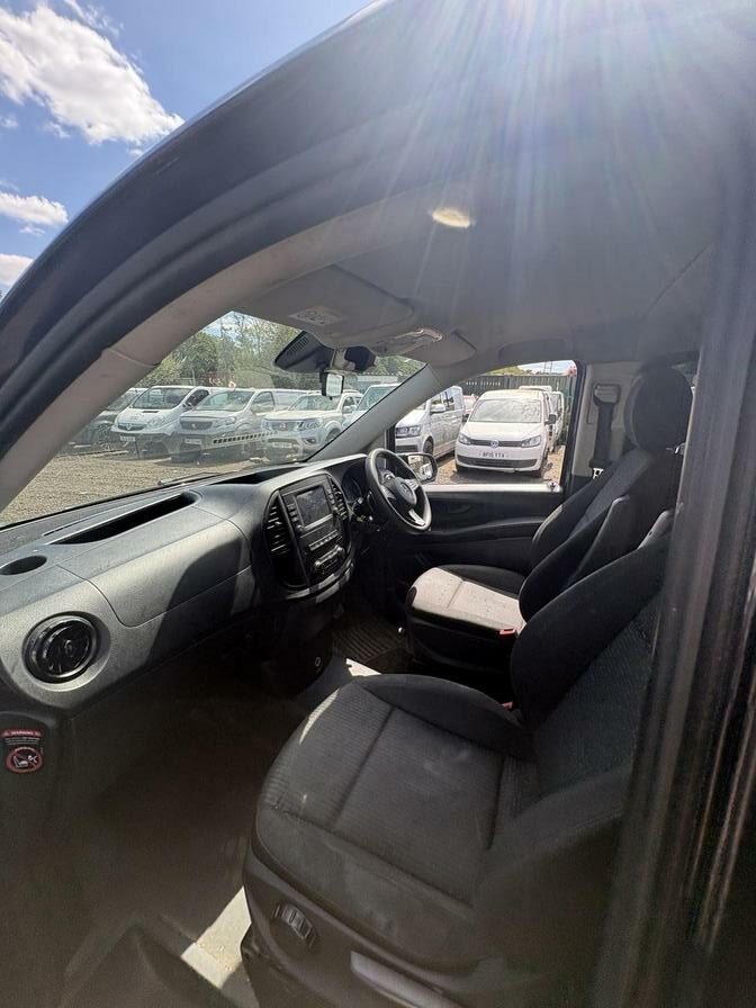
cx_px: 378
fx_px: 408
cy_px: 504
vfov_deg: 102.1
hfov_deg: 85.7
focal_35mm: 14
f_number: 2.2
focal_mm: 2.22
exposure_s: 1/518
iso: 40
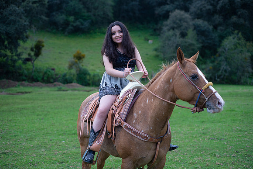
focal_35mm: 50
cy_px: 84
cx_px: 126
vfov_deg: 27.0
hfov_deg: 39.6
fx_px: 351
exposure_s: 1/200
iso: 400
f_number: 2.8
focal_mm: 50
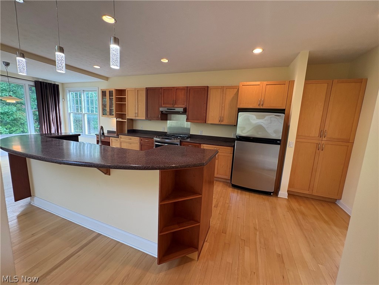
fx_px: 153
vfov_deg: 85.7
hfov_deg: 102.1
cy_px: 142
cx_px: 190
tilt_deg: -7.4
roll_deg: -3.2
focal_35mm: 14
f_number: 2.2
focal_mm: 2.22
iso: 200
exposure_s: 1/60
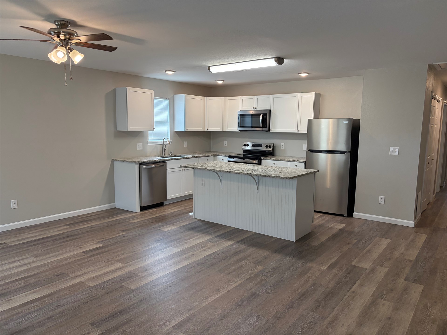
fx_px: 336
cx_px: 224
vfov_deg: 53.1
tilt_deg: -7.2
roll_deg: -0.3
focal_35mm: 26
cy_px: 168
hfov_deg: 67.3
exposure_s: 1/124
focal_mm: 5.96
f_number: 1.6
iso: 125
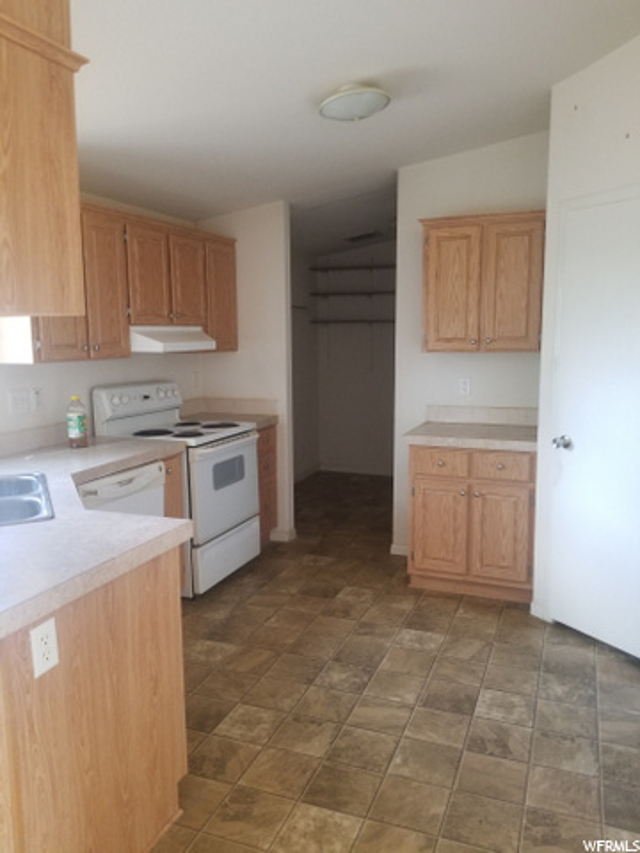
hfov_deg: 53.1
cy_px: 426
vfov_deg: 67.3
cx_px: 320
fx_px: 641
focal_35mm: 26
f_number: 1.7
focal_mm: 4.25
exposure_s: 1/33
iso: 200
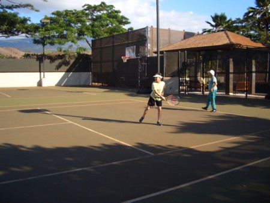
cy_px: 102
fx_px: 273
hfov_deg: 52.6
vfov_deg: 40.7
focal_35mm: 35
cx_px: 135
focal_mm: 5.8
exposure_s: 1/640
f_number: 2.6
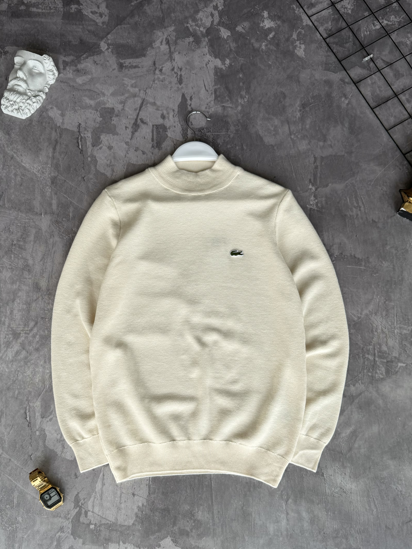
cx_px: 187
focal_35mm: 32
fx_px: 508
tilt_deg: -79.6
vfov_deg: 56.5
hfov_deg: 44.1
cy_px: 318
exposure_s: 1/222
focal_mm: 6.76
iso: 64
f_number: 1.78
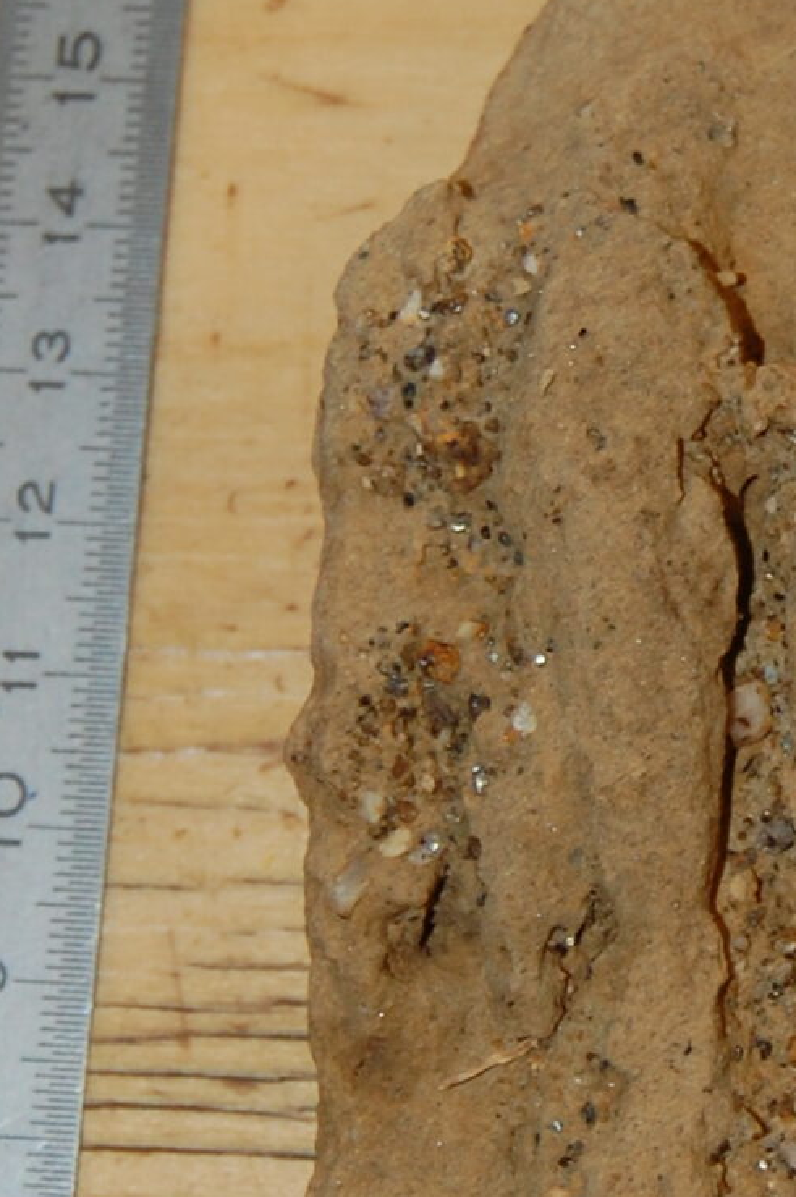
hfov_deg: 8.2
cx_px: 904
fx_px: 5516
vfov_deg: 12.4
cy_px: 707
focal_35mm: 166
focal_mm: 32
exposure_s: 1/60
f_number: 4.5
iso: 400
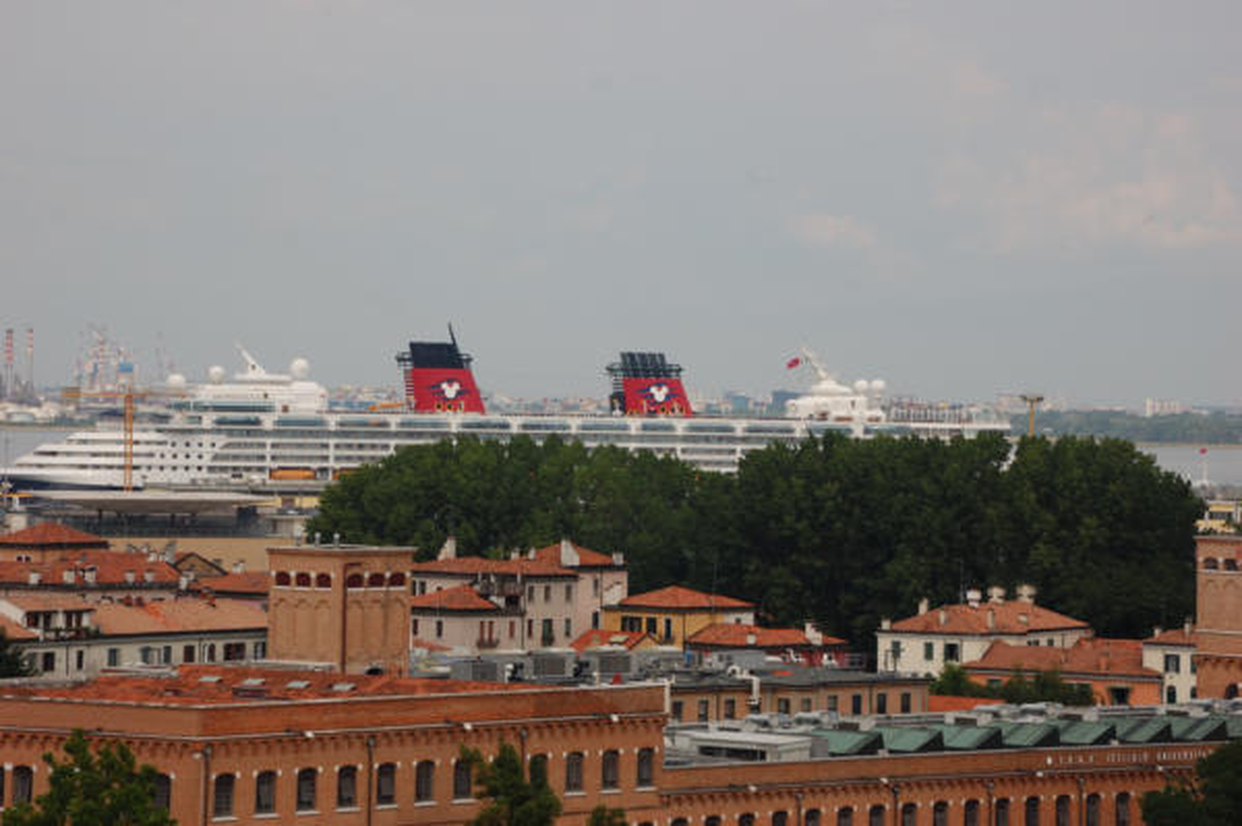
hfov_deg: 13.1
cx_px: 621
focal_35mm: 158
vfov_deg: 8.7
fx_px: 5429
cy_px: 413
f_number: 16
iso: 200
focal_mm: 105
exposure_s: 1/250
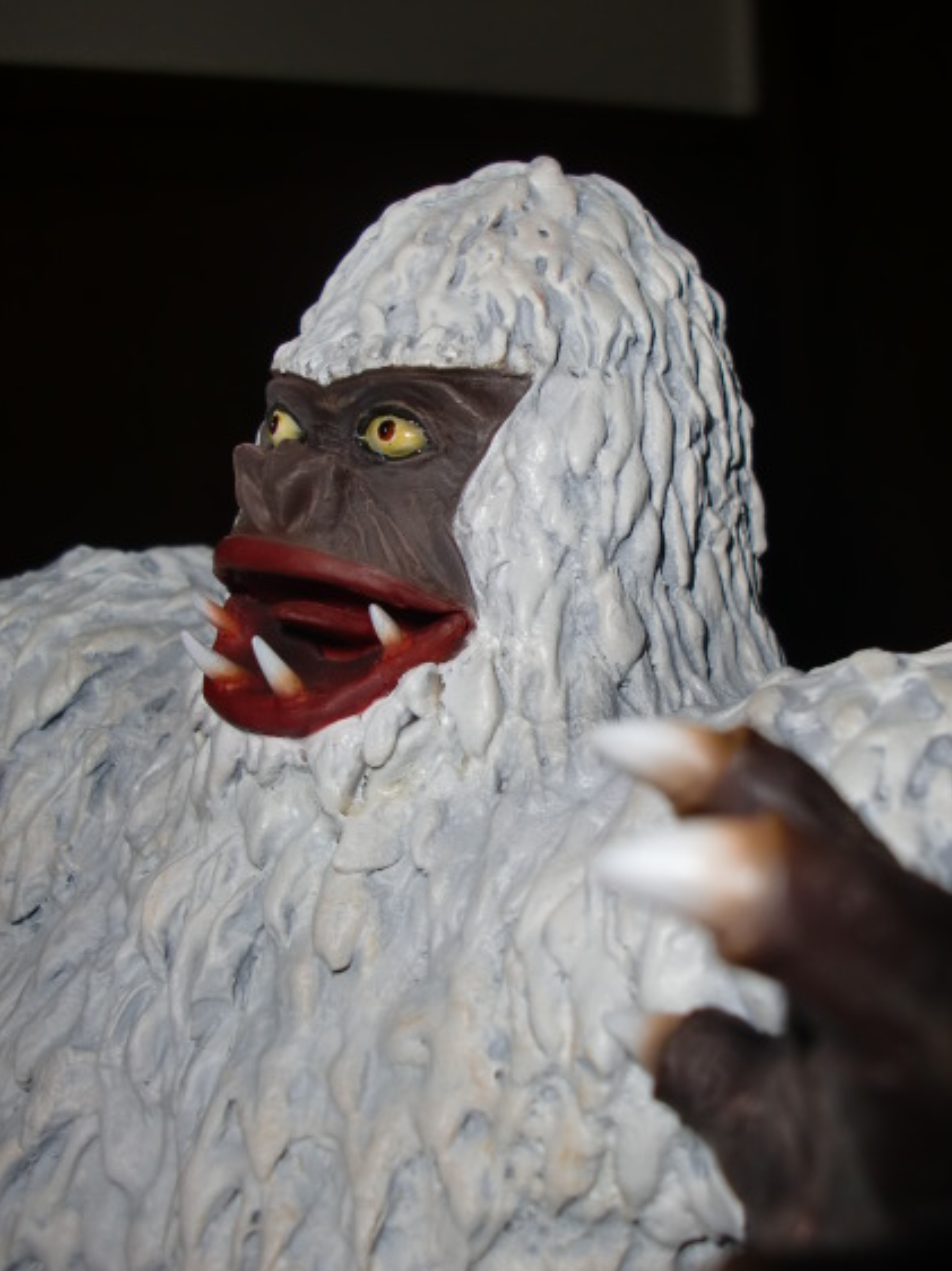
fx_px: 1505
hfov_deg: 35.1
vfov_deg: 45.8
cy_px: 645
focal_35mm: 41
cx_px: 536
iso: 64
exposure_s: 1/30
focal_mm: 6.3
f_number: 7.9
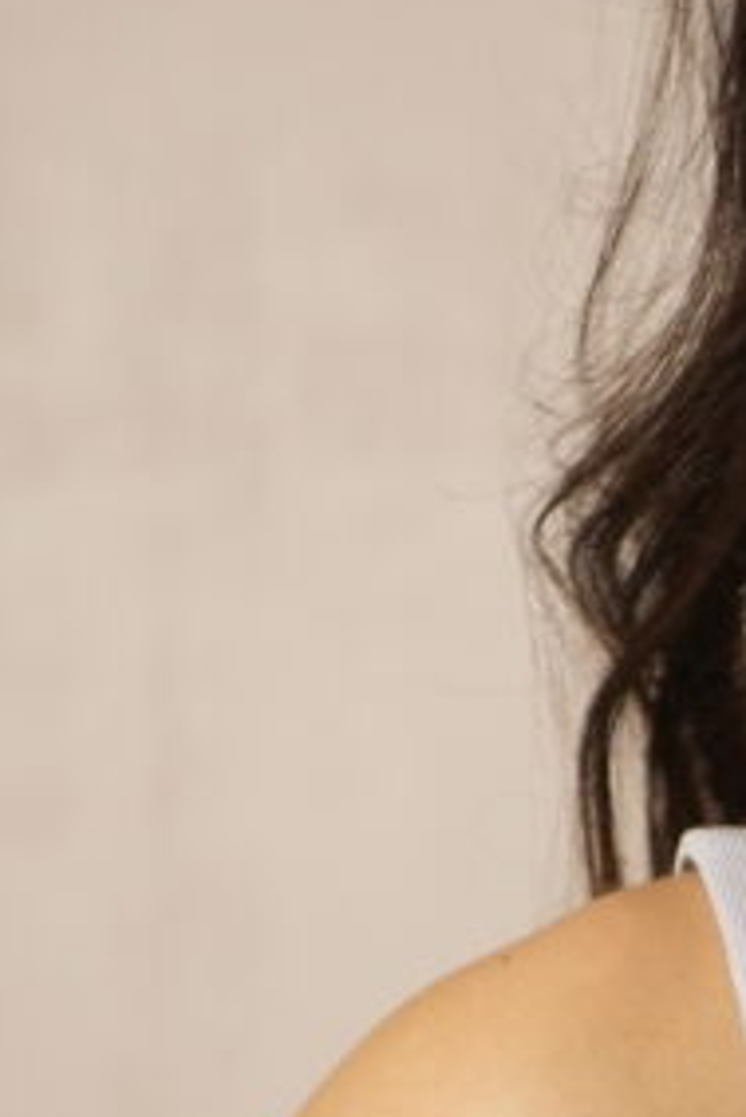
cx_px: 1666
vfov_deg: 6.3
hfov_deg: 4.3
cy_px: 1981
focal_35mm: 318
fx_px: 9872
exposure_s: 1/100
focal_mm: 50
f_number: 3.2
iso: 400
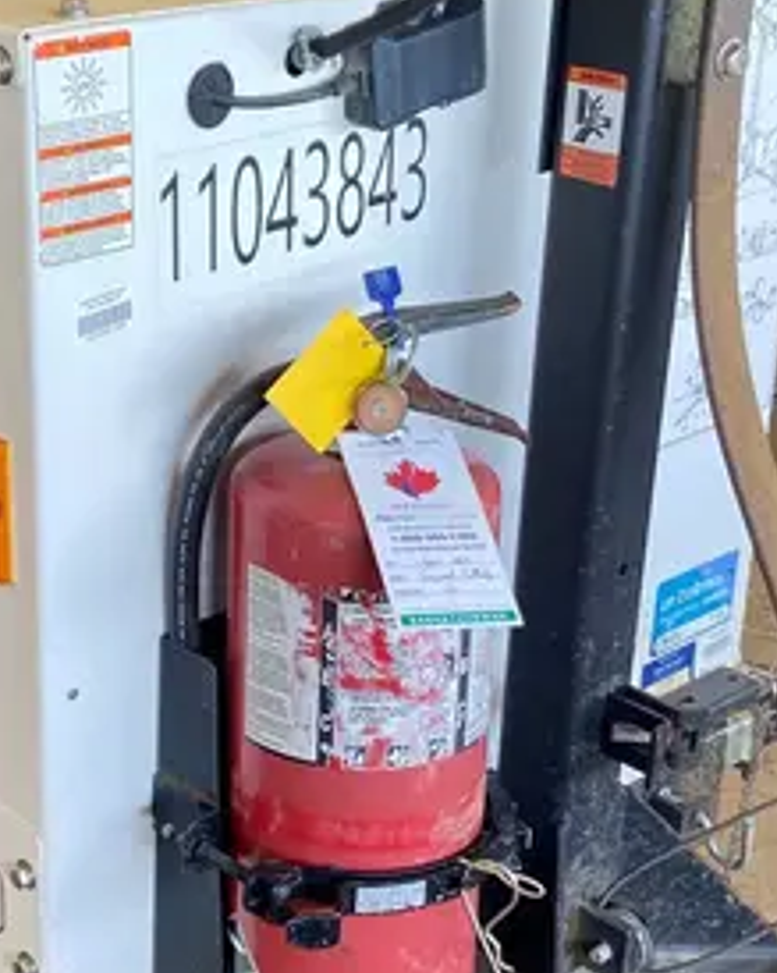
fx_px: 1956
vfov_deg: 27.9
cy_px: 542
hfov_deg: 22.3
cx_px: 227
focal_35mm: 68
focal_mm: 4.25
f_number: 1.8
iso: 125
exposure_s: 1/120
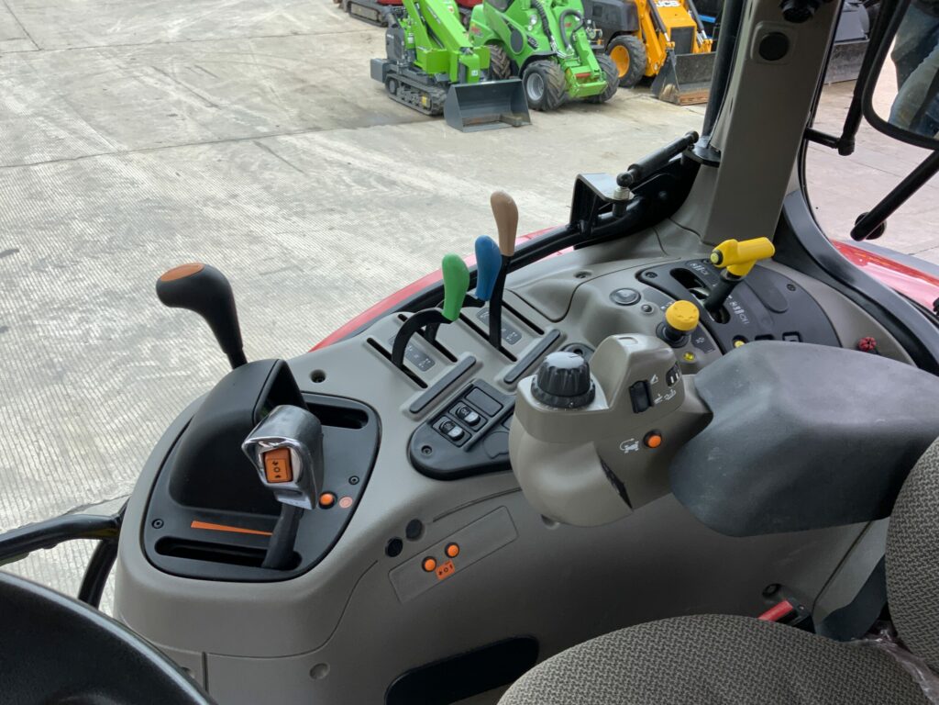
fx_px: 787
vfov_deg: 48.2
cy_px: 352
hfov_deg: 61.7
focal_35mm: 29
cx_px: 470
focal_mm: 3
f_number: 1.8
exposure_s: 1/241
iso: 16
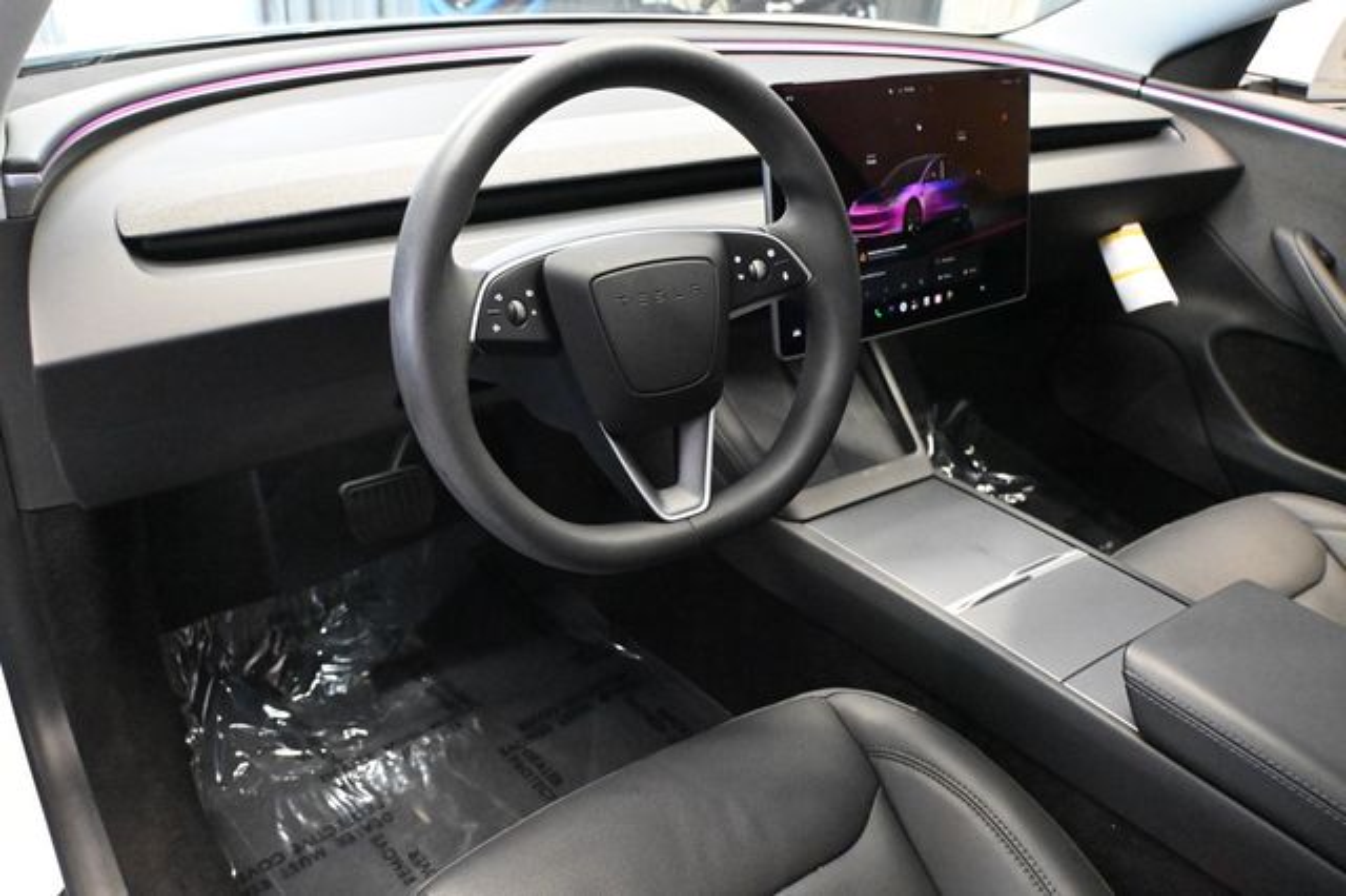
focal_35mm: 30
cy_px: 448
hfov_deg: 62.0
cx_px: 673
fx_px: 1121
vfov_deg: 43.6
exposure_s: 1/60
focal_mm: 20
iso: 12800
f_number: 3.8
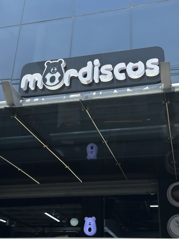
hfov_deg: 30.3
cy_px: 120
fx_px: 331
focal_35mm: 48
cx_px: 90
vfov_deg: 39.7
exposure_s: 1/9804
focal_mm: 6.86
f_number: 1.78
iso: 100
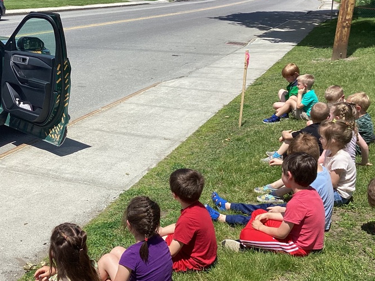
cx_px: 116
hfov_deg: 39.1
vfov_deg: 30.3
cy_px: 147
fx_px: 520
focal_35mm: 48
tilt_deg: -17.0
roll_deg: -1.9
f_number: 2.4
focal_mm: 3.3
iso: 25
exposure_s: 1/1698
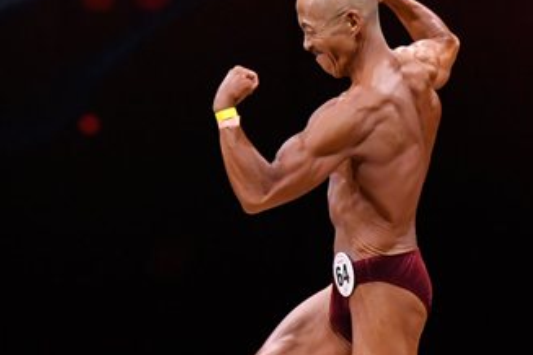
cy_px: 238
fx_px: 8942
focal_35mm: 604
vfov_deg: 2.3
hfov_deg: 3.4
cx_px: 343
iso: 4000
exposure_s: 1/400
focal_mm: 170
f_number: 5.6
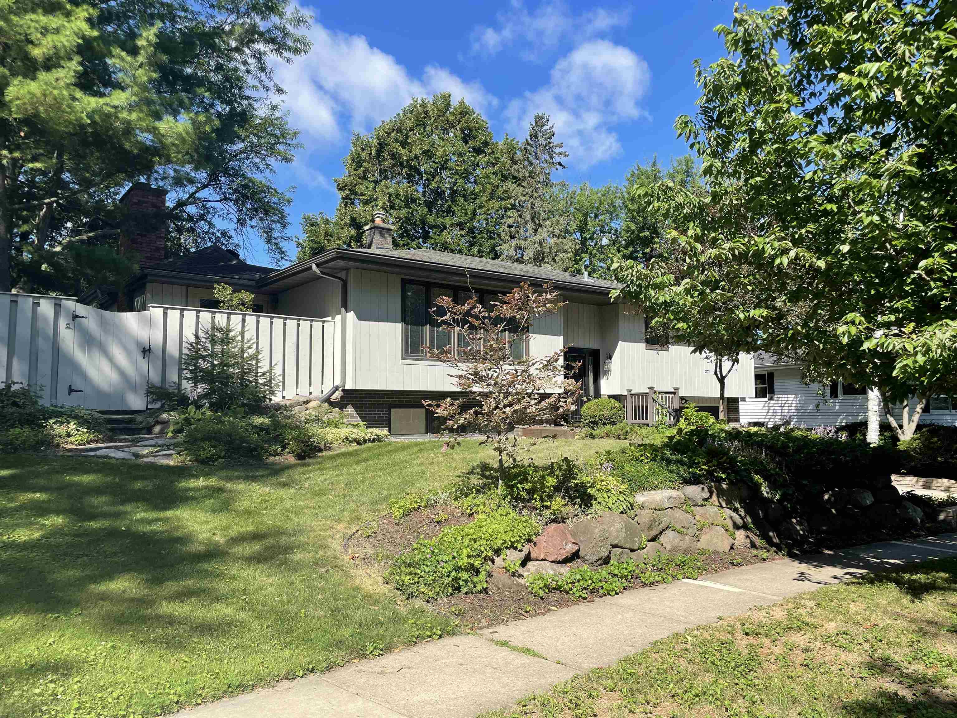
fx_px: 719
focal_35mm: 26
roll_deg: +0.2
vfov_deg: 53.1
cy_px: 359
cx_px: 478
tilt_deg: +5.2
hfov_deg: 67.3
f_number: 1.6
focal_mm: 4.2
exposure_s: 1/2092
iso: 32
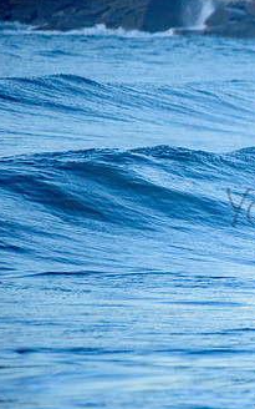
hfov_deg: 1.5
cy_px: 196
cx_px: 355
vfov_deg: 2.3
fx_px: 10019
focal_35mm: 901
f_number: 5.6
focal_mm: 500
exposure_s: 1/1250
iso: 2000
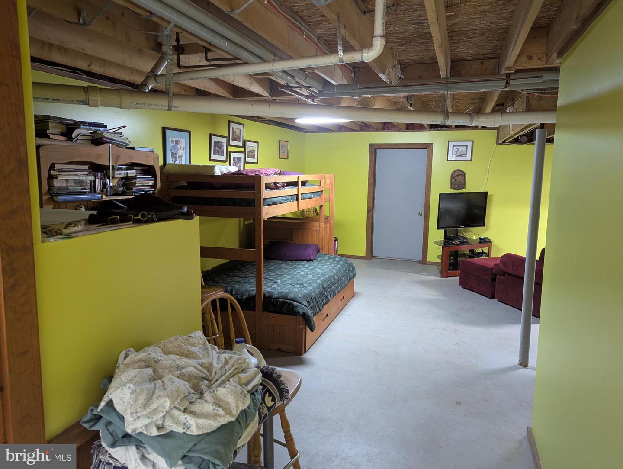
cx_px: 312
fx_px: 433
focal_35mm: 24
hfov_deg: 71.5
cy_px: 234
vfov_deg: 56.9
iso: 462
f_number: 1.85
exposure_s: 1/40
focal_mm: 6.81
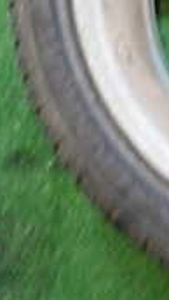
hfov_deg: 10.1
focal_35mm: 114
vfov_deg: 18.2
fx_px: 906
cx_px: 307
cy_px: -12
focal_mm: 5.4
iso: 200
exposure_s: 1/30
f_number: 2.3
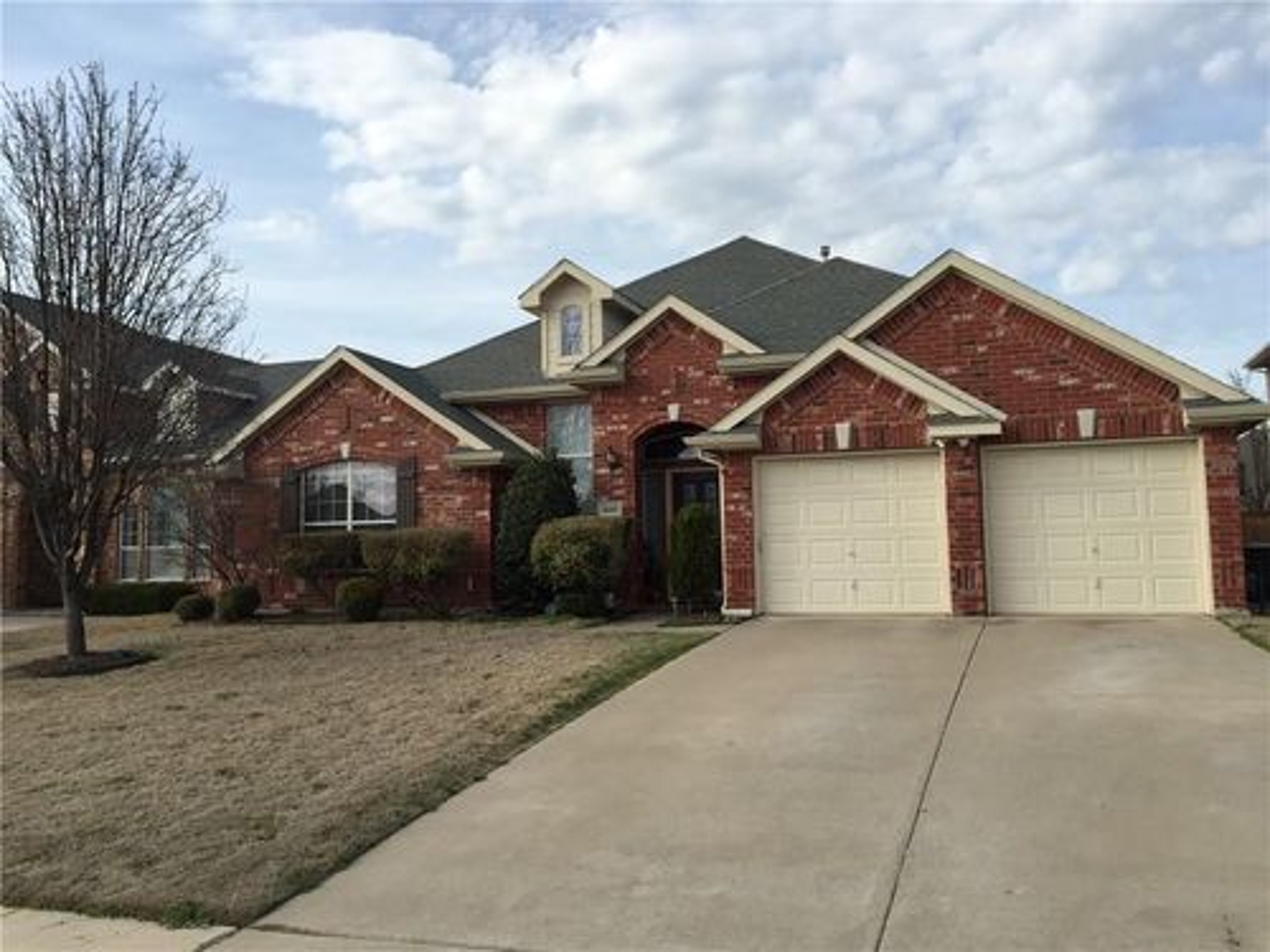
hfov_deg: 61.7
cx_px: 635
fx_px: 1064
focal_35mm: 29
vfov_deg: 48.2
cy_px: 476
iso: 32
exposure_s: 1/1276
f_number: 2.2
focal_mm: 4.15
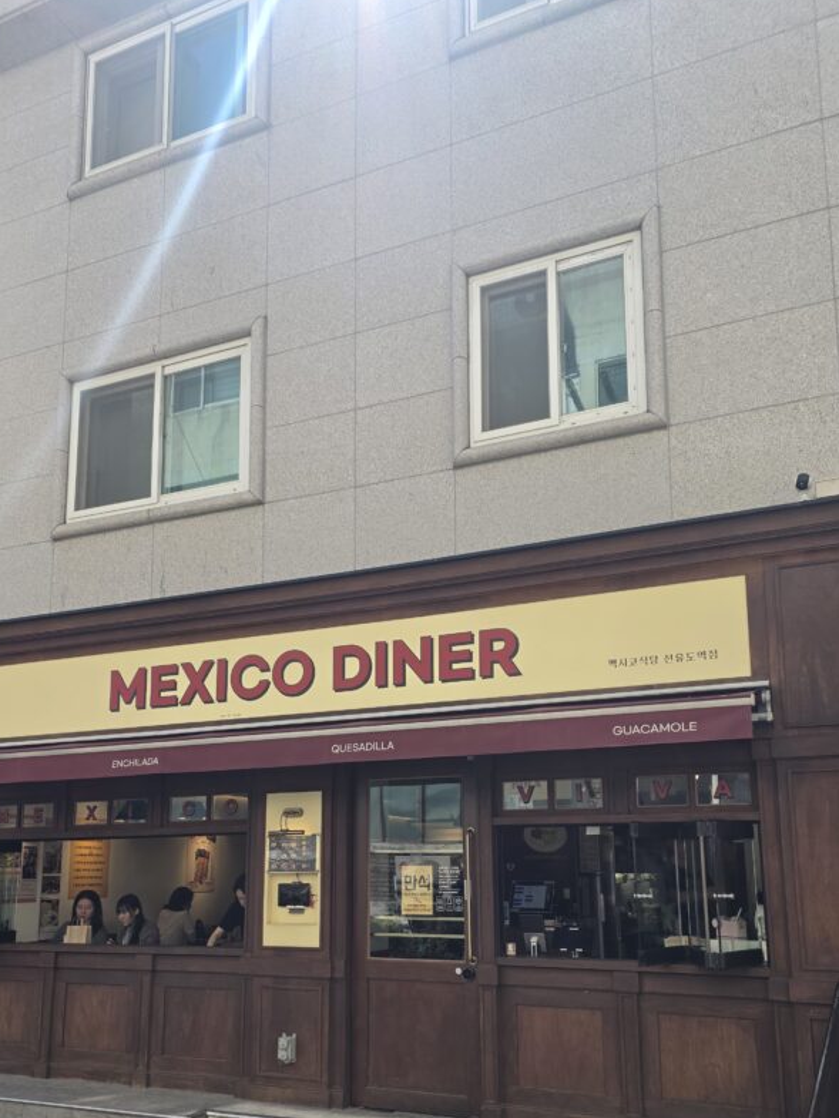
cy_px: 709
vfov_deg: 59.1
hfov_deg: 46.8
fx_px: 969
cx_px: 410
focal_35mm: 30
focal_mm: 6.25
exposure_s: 1/2049
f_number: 1.7
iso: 80
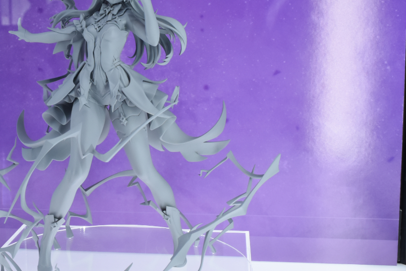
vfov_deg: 21.2
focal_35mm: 64
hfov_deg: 31.2
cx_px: 140
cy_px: 95
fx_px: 722
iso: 640
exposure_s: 1/160
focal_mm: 22
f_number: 8
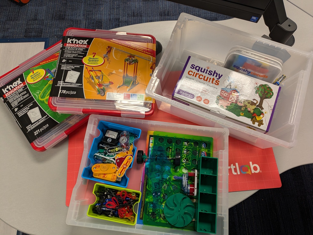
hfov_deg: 69.4
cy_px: 118
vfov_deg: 54.9
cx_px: 156
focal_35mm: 25
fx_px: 226
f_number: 1.89
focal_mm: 5.43
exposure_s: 1/60
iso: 109
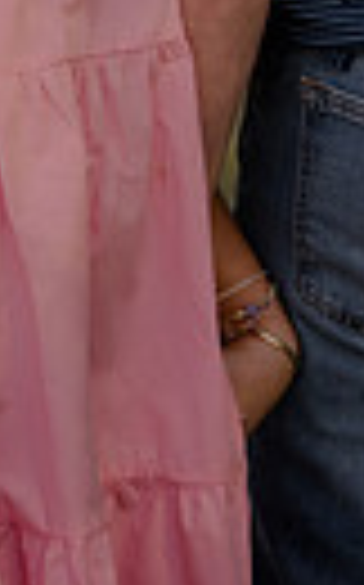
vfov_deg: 11.5
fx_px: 2800
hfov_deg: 7.4
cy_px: -230
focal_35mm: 176
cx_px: 2
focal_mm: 50
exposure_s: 1/1250
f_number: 1.8
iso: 100
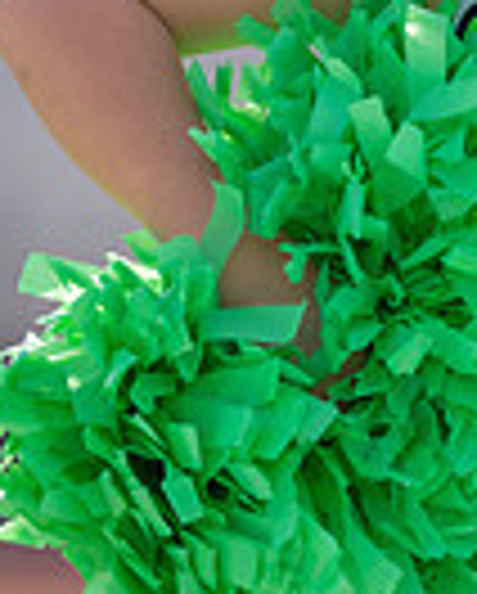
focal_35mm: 825
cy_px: 52
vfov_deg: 2.3
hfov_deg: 1.9
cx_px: 778
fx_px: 14525
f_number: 2.8
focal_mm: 200
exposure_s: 1/2000
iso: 100
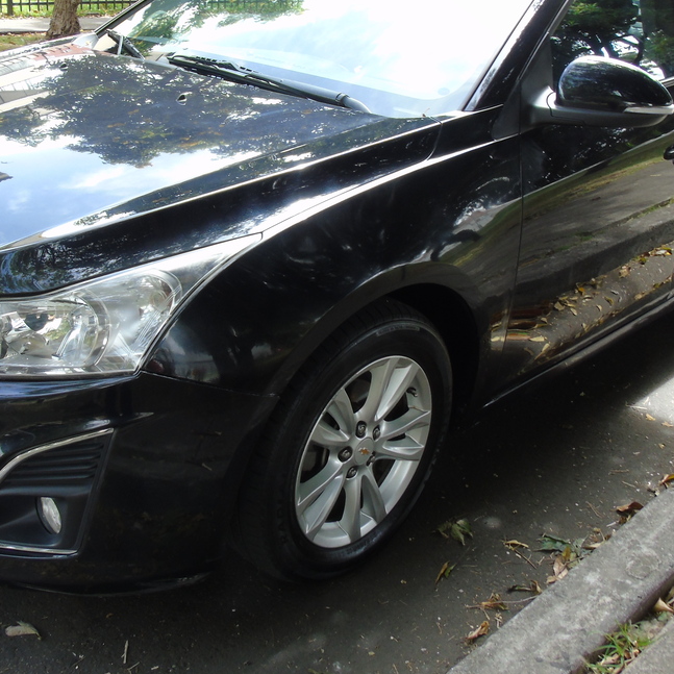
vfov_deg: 40.7
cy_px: 265
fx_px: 903
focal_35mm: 41
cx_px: 267
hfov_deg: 40.7
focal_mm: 4.4
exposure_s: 1/30
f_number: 5.7
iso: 80
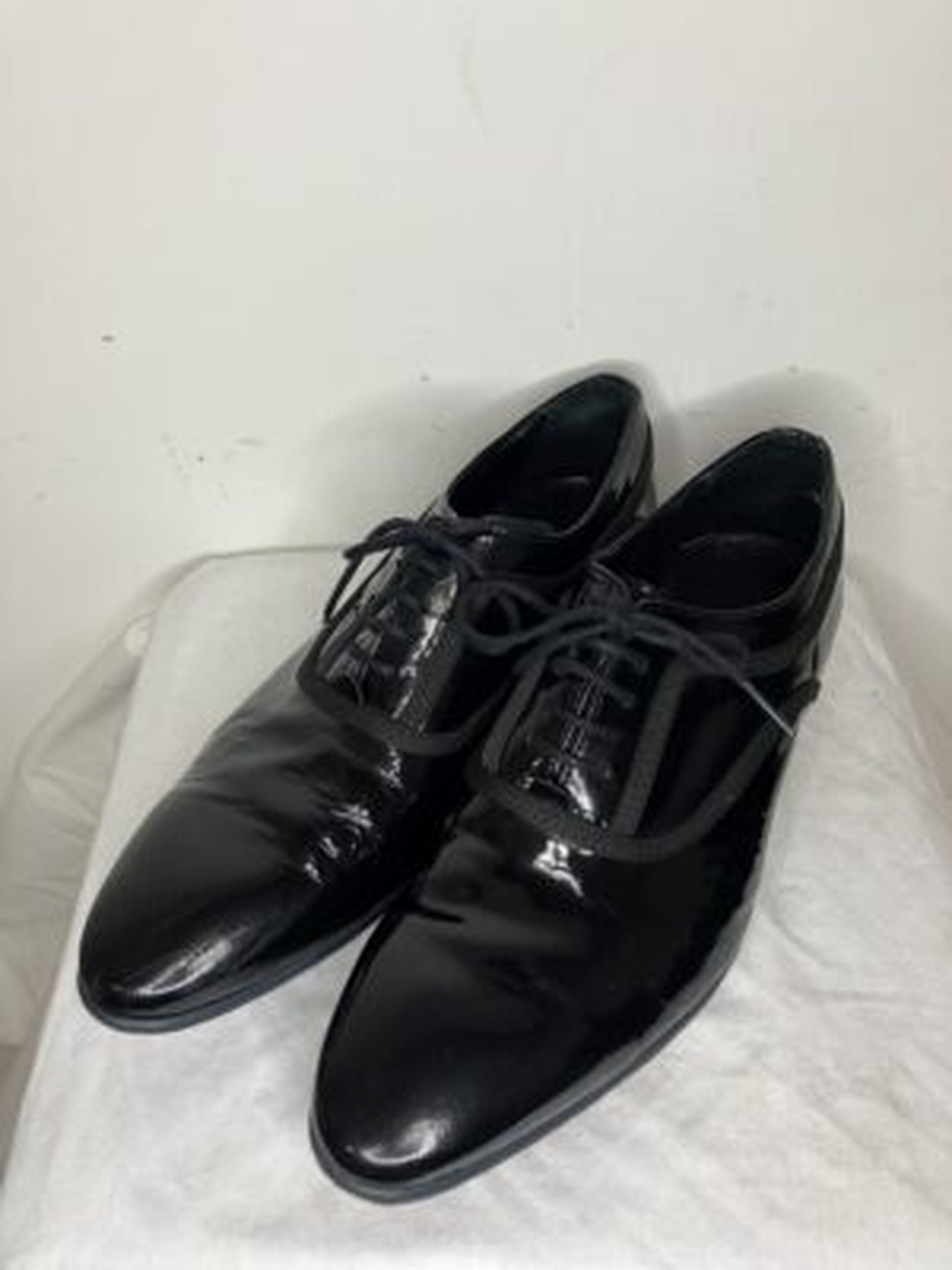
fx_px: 1027
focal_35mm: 28
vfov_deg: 63.4
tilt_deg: -44.5
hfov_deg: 49.7
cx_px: 476
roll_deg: +1.3
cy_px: 635
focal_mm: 3.99
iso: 50
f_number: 1.8
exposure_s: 1/50
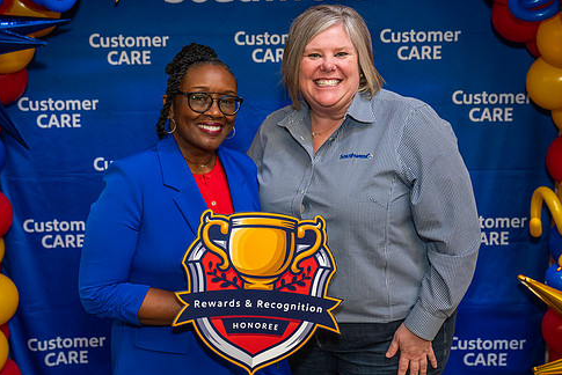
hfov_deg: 40.3
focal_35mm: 49
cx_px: 258
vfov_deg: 27.5
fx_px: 765
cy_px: 167
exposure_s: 1/160
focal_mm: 41
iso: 1250
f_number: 4
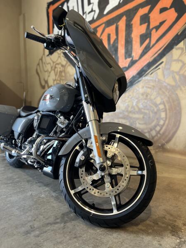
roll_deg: +0.6
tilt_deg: -3.6
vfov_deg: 67.3
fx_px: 186
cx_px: 93
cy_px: 124
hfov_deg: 53.1
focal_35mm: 26
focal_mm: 5.1
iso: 160
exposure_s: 1/60
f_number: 1.6
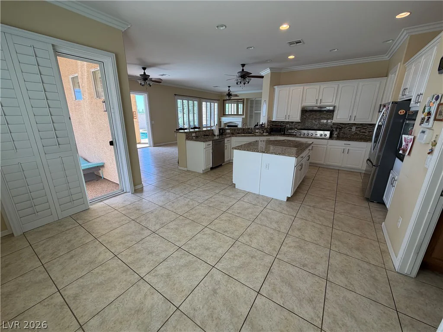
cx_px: 222
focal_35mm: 14
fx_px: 179
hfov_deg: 102.1
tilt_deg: -16.1
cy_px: 166
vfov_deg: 85.7
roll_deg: -0.1
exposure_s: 1/120
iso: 80
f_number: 2.2
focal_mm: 2.22
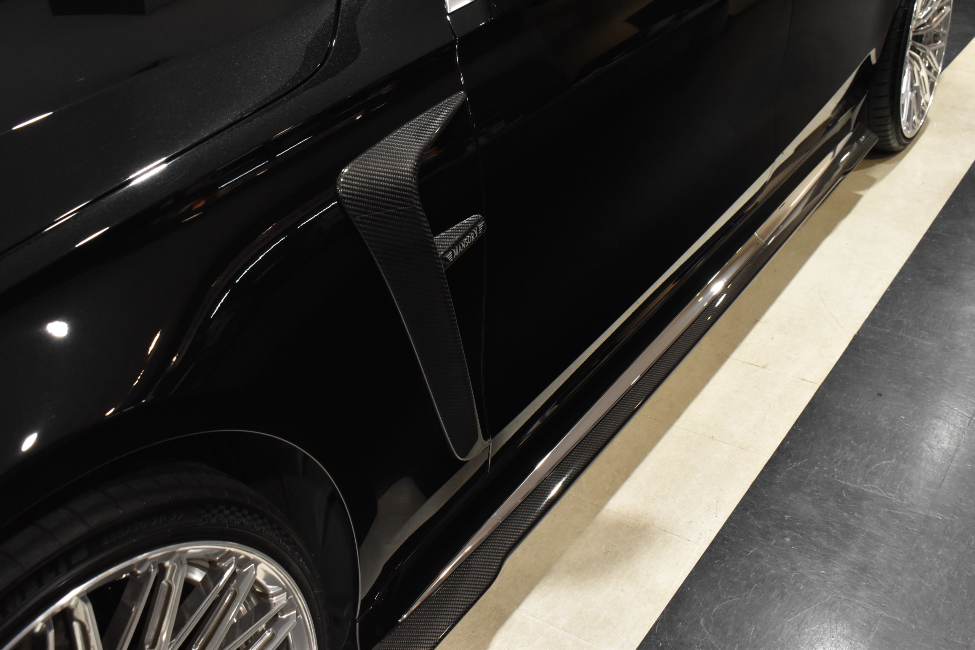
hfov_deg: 47.9
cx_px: 488
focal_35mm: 40
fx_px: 1097
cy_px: 325
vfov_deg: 33.0
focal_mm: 27
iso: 1600
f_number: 8
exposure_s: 1/40
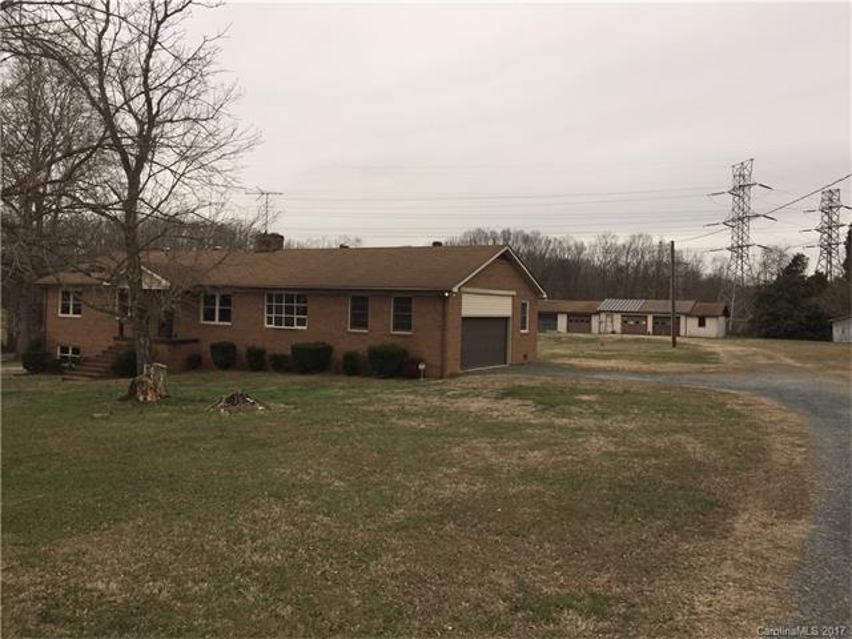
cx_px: 426
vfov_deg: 48.2
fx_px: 714
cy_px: 320
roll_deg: -1.7
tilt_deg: +1.0
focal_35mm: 29
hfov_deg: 61.7
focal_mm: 4.15
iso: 32
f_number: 2.2
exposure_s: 1/694
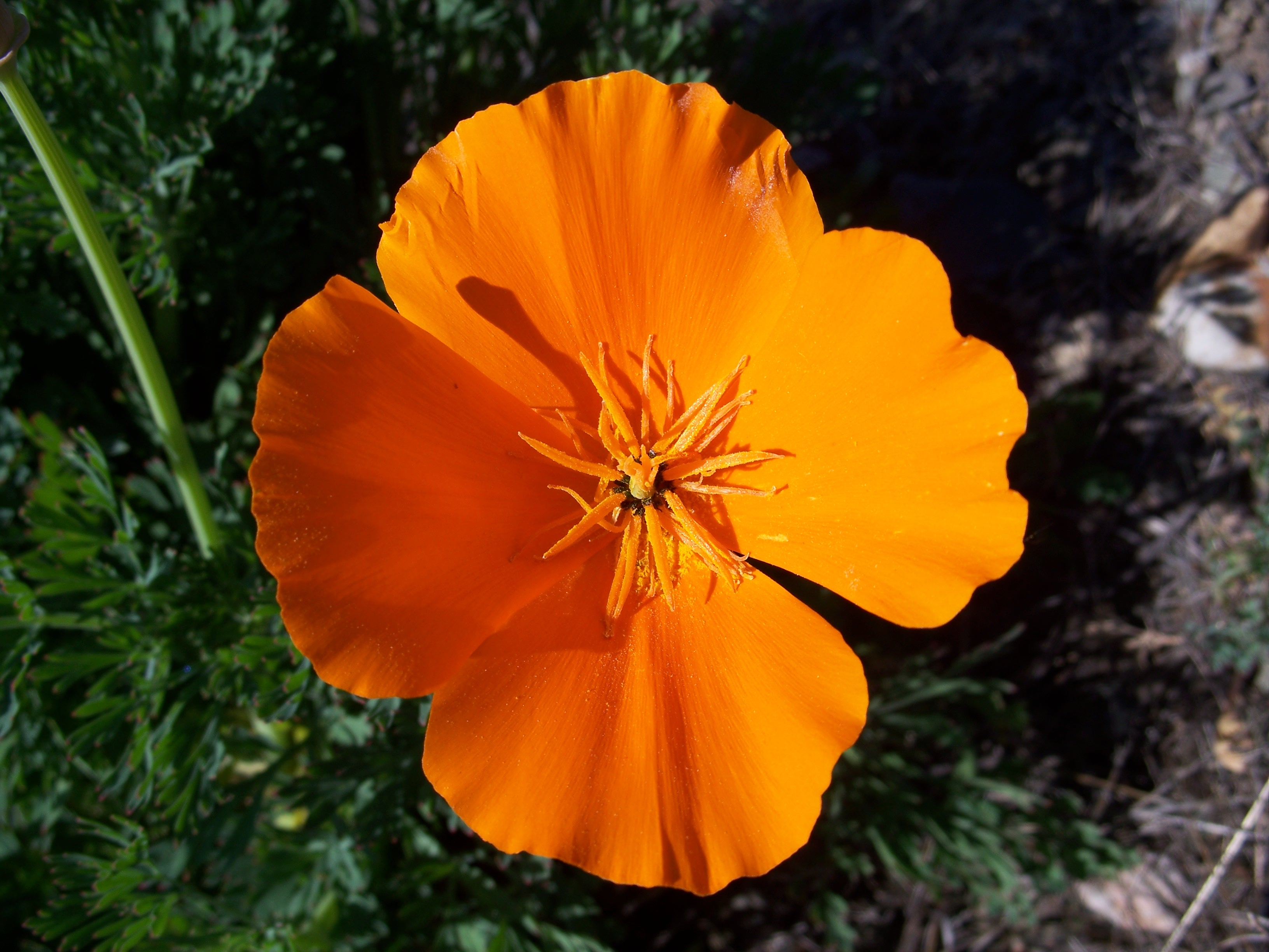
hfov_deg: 50.1
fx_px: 1356
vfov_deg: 38.7
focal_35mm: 37
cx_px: 634
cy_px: 476
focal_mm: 7.8
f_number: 4
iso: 64
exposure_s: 1/640
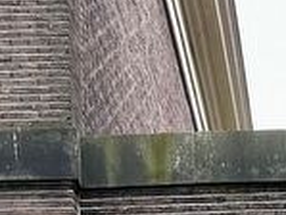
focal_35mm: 129
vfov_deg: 8.6
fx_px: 1067
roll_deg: +1.1
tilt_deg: +2.5
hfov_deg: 14.7
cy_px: 728
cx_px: 359
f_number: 1.78
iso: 80
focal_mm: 6.86
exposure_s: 1/729
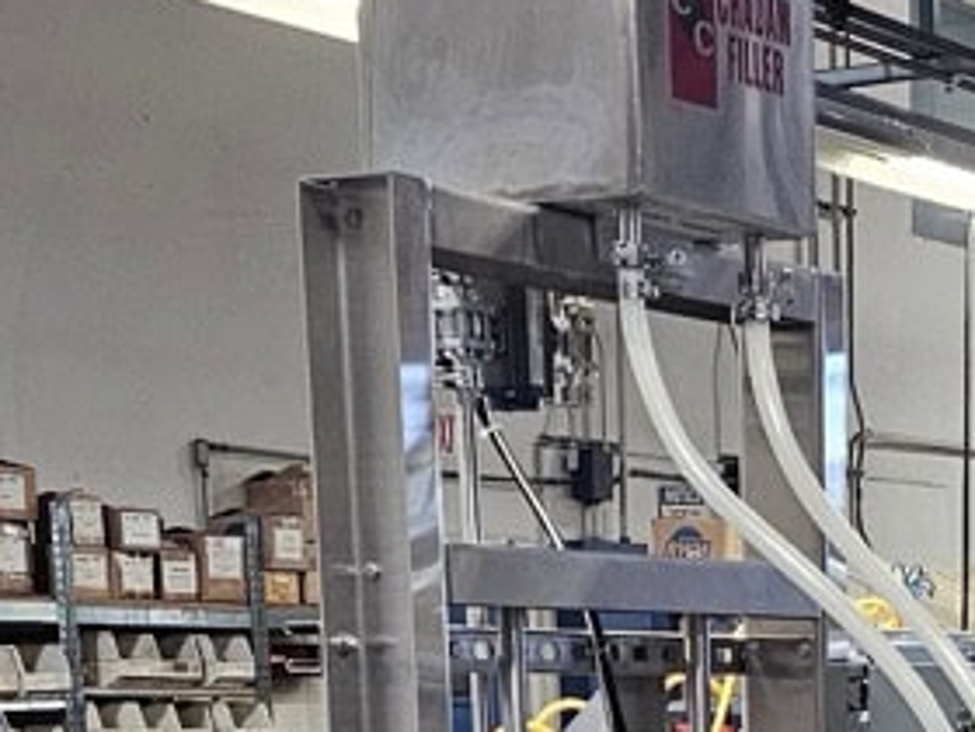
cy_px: 1408
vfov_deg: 12.6
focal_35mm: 105
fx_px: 2957
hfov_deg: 18.1
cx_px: 1045
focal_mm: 6.3
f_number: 1.7
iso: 400
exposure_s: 1/120
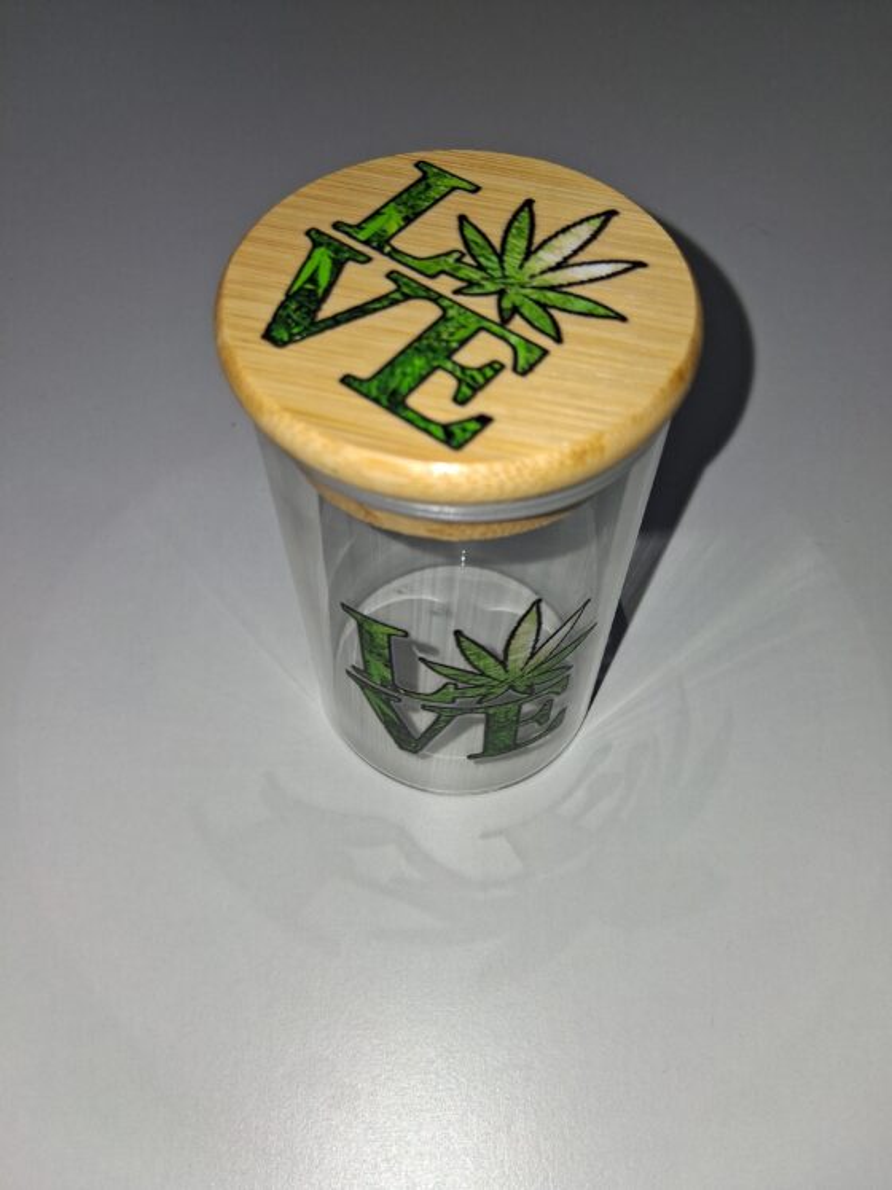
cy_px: 595
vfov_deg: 67.3
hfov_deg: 53.1
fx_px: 894
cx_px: 446
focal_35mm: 26
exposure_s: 1/120
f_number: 1.8
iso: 32
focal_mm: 3.98
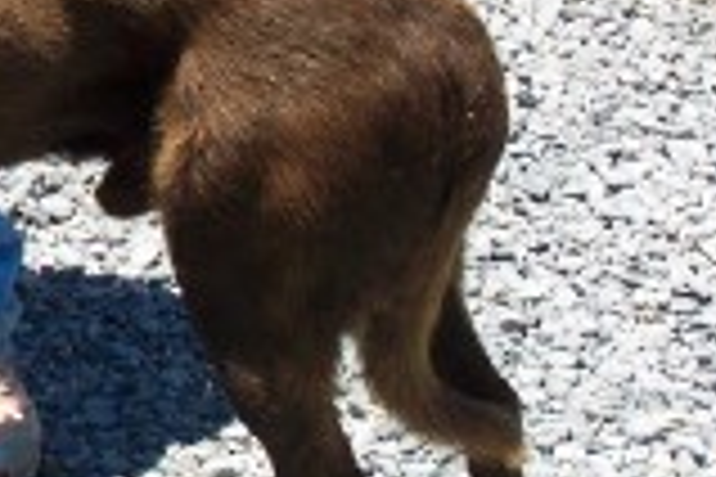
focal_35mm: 118
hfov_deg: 16.7
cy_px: 106
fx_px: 2347
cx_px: -117
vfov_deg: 11.6
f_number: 9.5
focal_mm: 9.8
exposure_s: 1/125
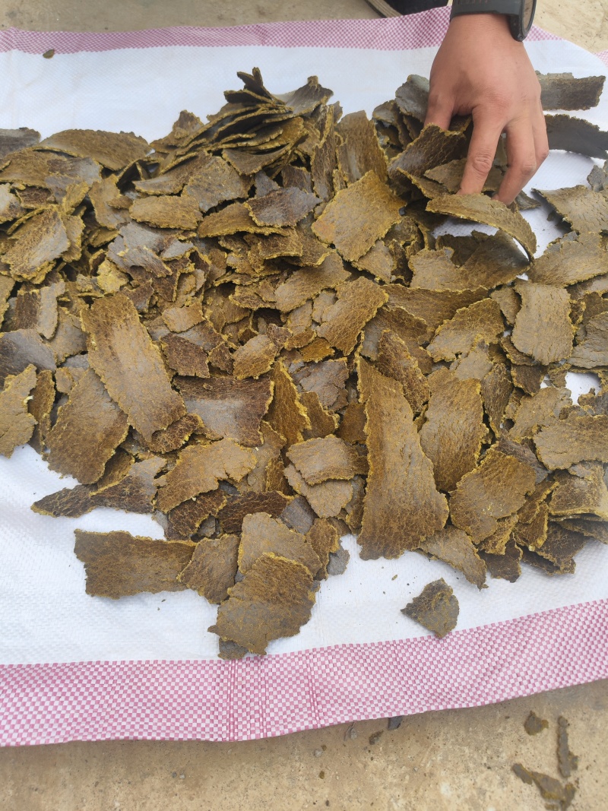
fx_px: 562
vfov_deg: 71.6
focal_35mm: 24
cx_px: 304
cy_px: 406
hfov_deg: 56.8
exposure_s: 1/720
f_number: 1.9
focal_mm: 6.92
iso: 50
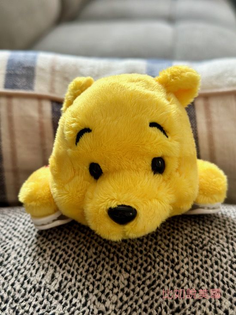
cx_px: 118
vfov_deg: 39.7
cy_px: 158
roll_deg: -3.8
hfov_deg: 30.2
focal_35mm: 48
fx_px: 437
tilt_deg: -26.9
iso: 320
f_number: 1.78
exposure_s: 1/40
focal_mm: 6.86
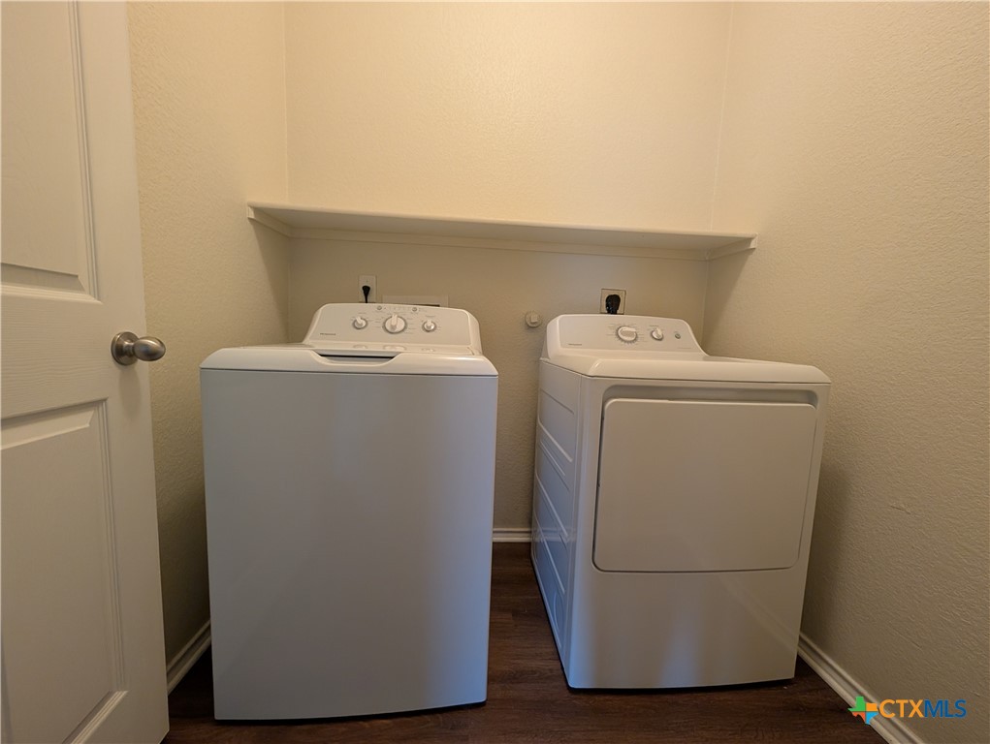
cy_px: 372
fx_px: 344
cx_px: 495
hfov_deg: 110.5
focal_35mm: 12
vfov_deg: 94.6
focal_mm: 2.02
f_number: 1.7
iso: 293
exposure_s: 1/40
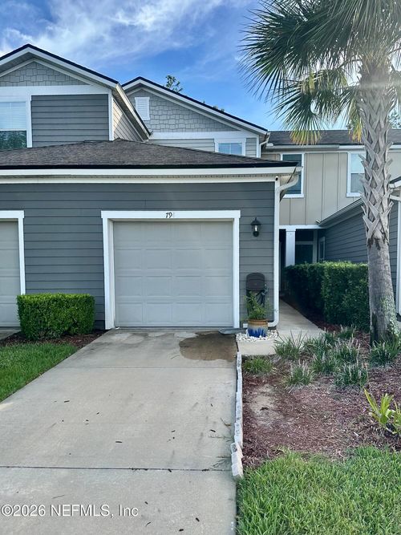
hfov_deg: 56.8
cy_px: 268
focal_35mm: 24
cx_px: 200
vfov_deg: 71.6
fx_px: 371
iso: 80
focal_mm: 6.86
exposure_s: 1/1473
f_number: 1.78
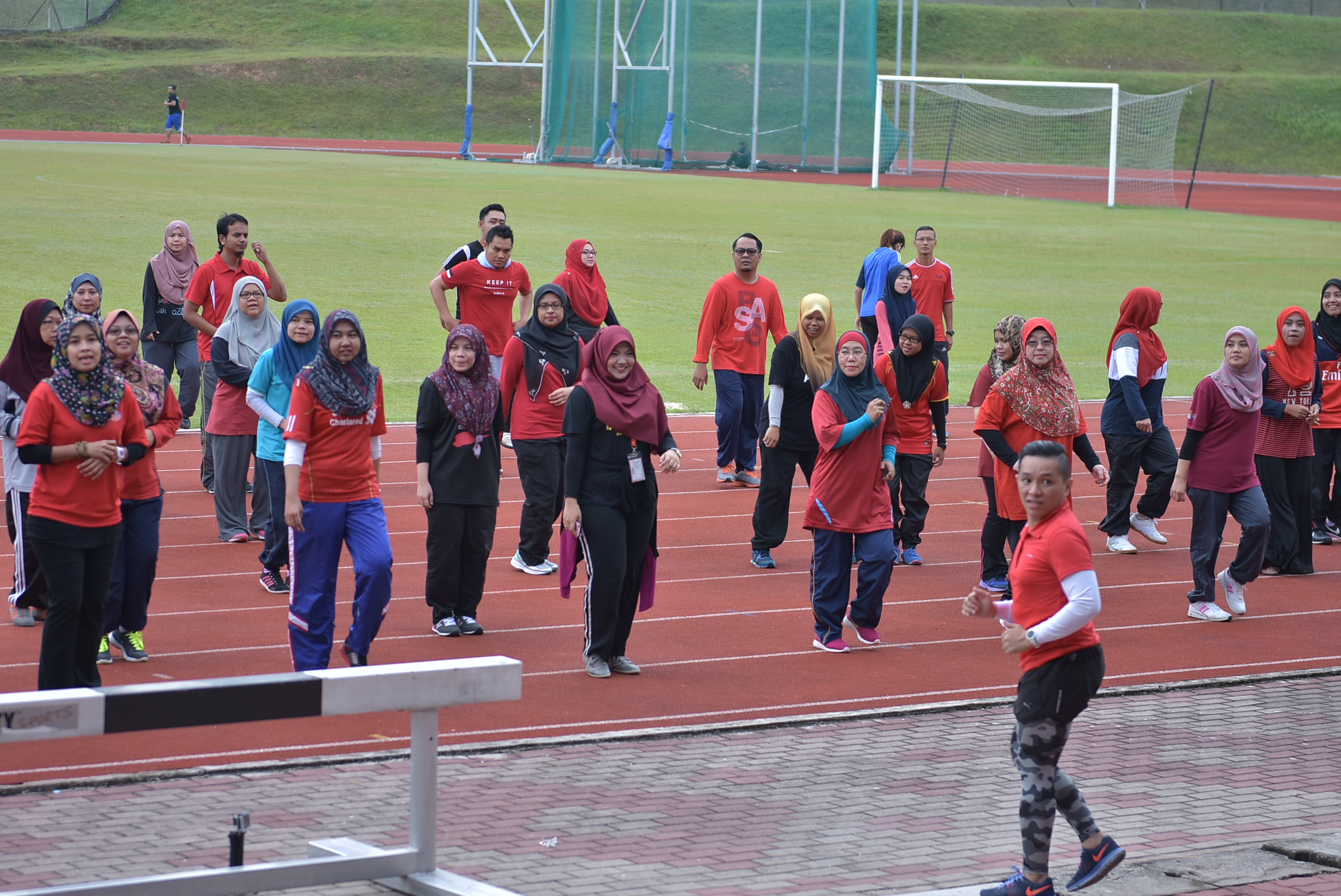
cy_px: 448
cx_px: 670
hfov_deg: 19.4
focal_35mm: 105
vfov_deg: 13.1
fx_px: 3914
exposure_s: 1/200
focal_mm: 70
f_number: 2.8
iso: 100
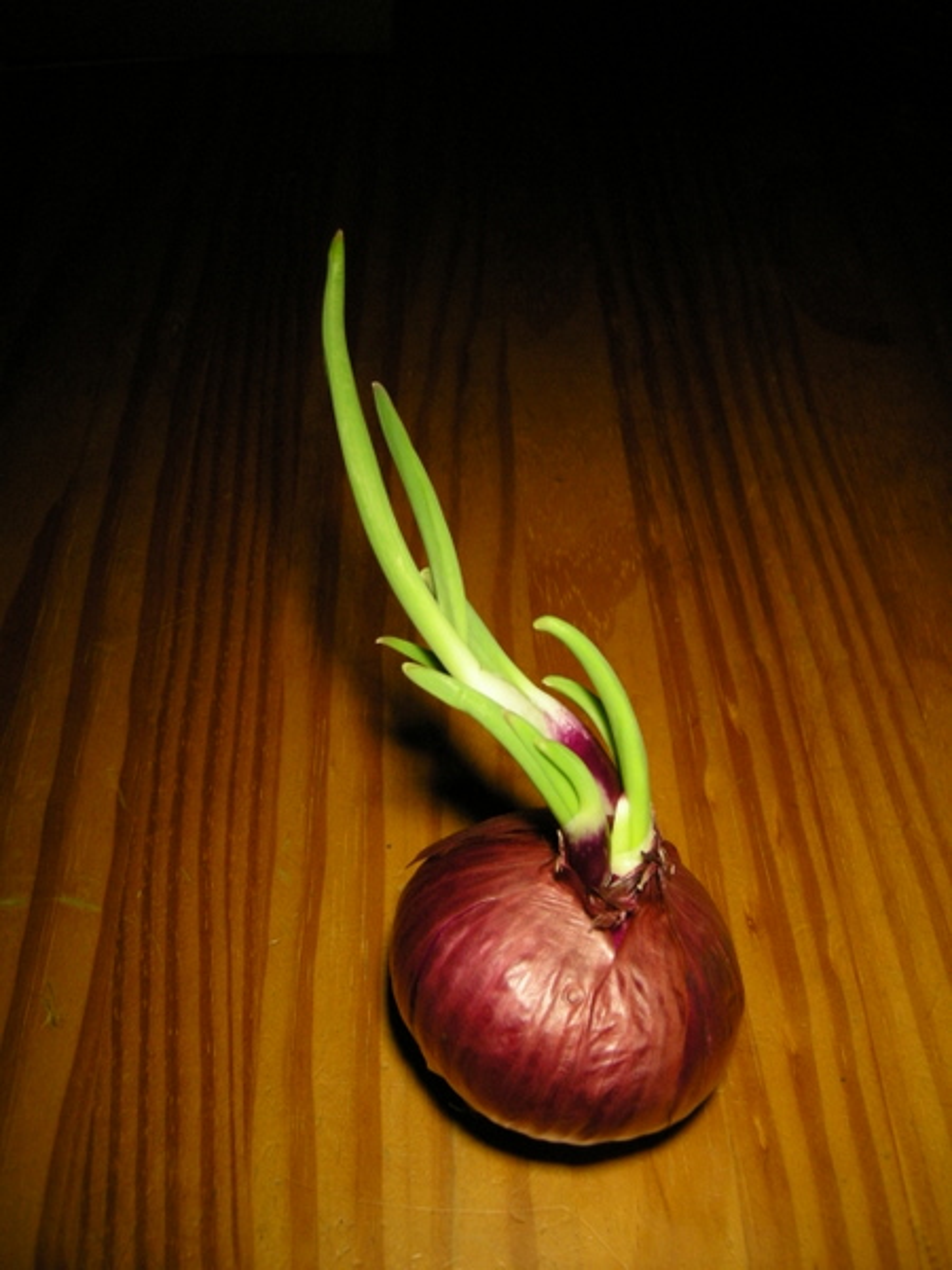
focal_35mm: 36
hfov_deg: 39.7
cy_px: 635
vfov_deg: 51.4
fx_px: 1320
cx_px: 476
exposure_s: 1/62.2
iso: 294
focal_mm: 7.5
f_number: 2.7
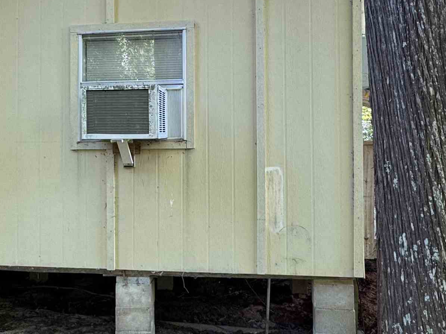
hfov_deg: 50.7
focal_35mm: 36
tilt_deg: +1.2
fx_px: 464
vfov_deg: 39.6
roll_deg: -0.1
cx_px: 161
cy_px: 144
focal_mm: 2.22
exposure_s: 1/99
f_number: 2.2
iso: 125
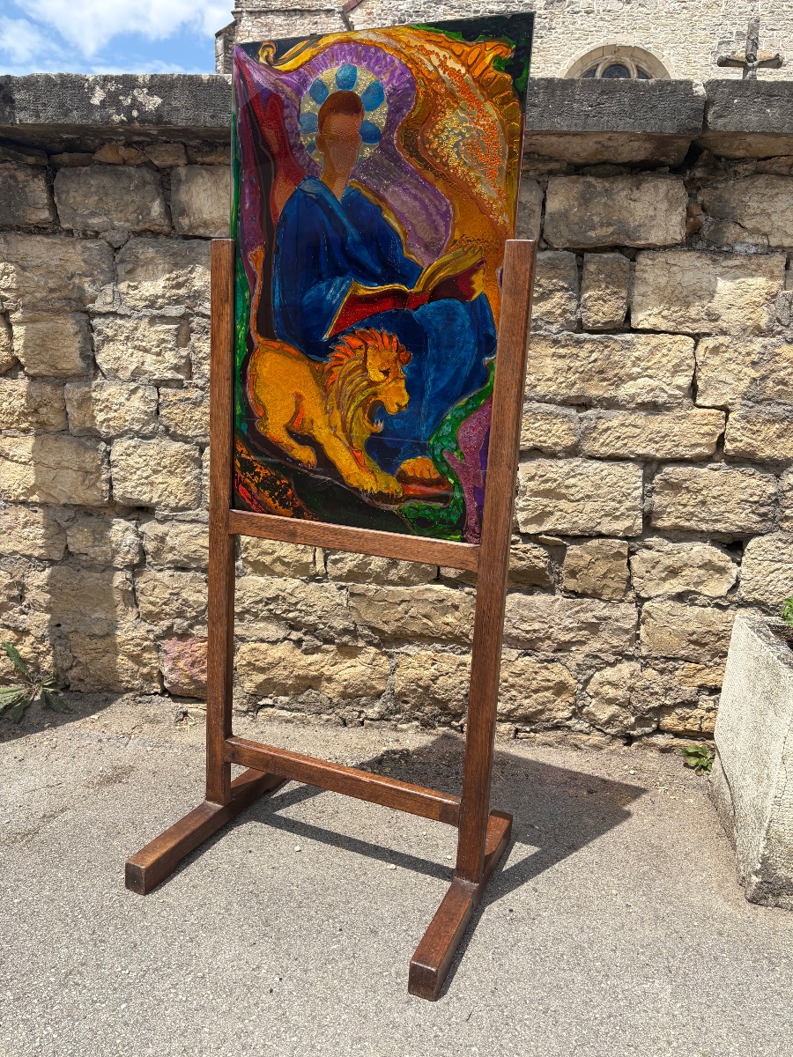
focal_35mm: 26
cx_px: 396
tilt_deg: -9.4
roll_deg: -2.7
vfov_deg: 67.3
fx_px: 794
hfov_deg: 53.1
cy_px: 528
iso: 50
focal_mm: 5.96
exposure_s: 1/2639
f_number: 1.6
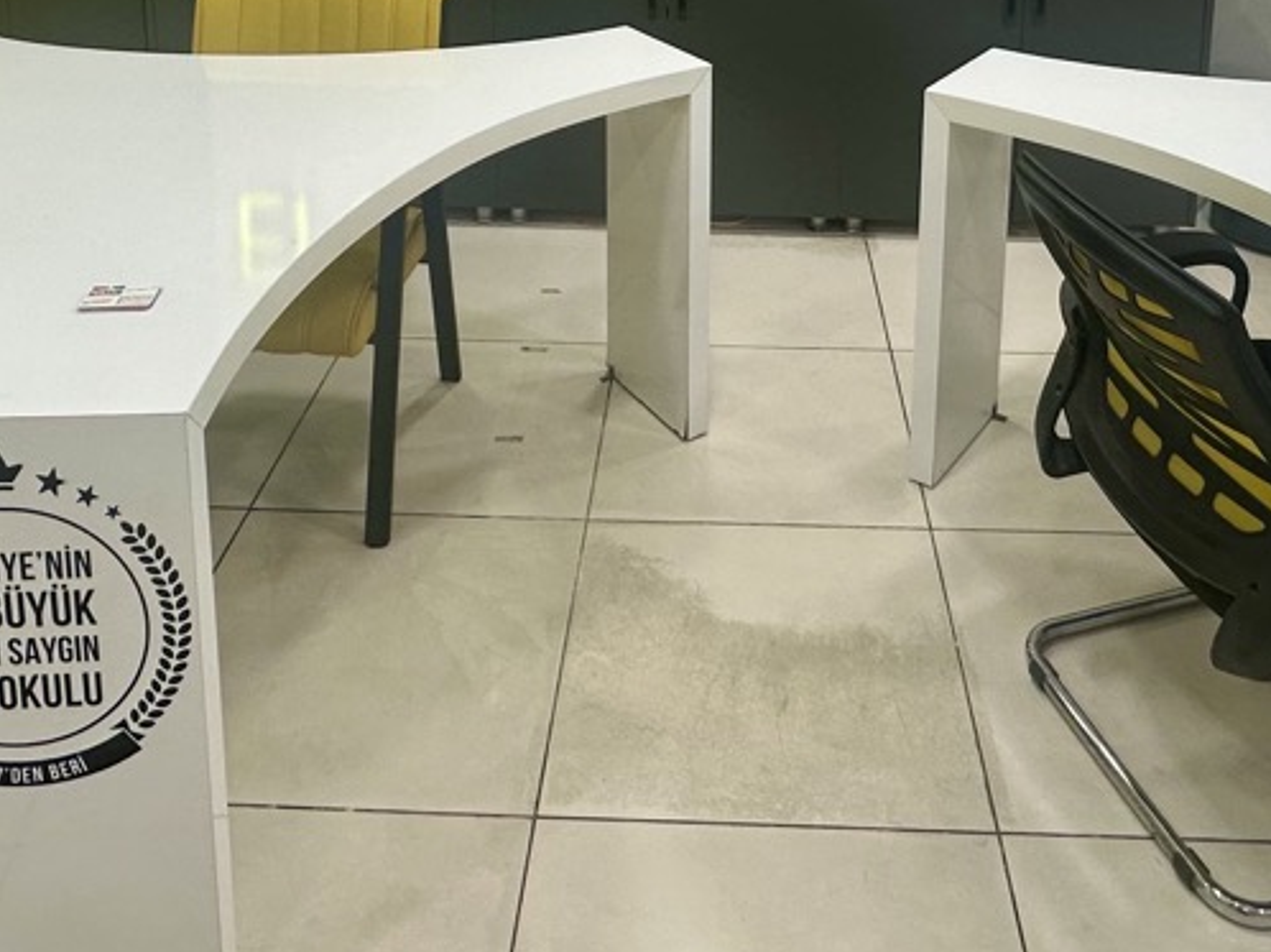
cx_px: 689
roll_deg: +0.0
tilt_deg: -10.7
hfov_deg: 51.3
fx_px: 1321
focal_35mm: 36
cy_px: -100
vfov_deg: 34.2
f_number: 2.2
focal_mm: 2.22
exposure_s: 1/100
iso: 125
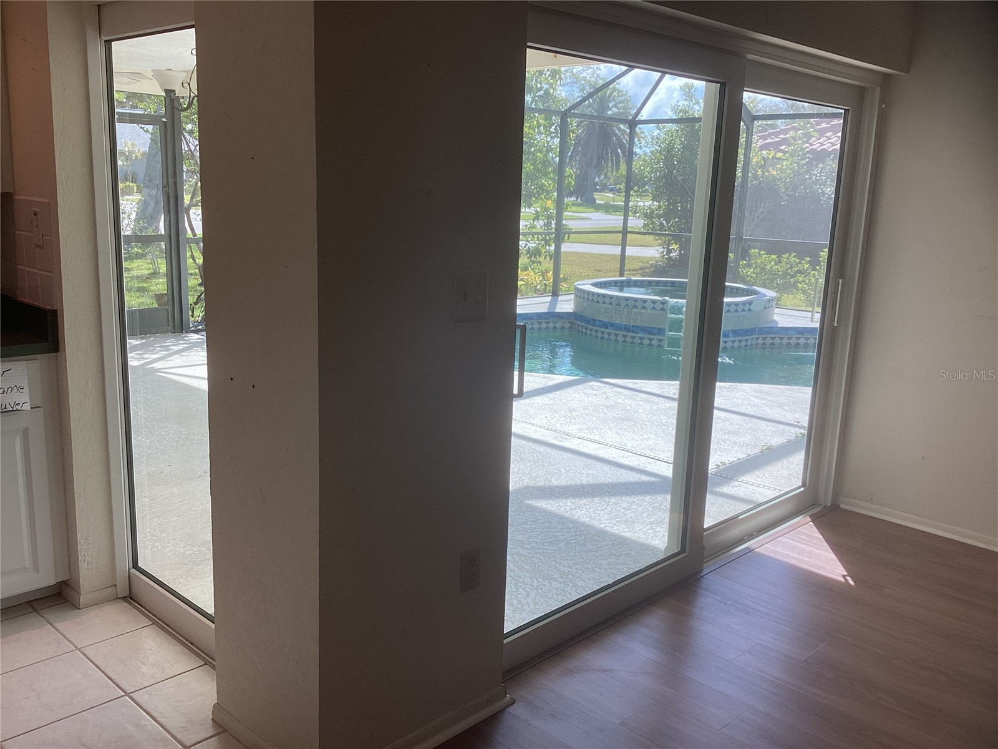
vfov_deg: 45.4
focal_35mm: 31
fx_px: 894
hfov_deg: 58.4
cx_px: 499
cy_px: 374
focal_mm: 3.3
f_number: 2.4
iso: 25
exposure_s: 1/120
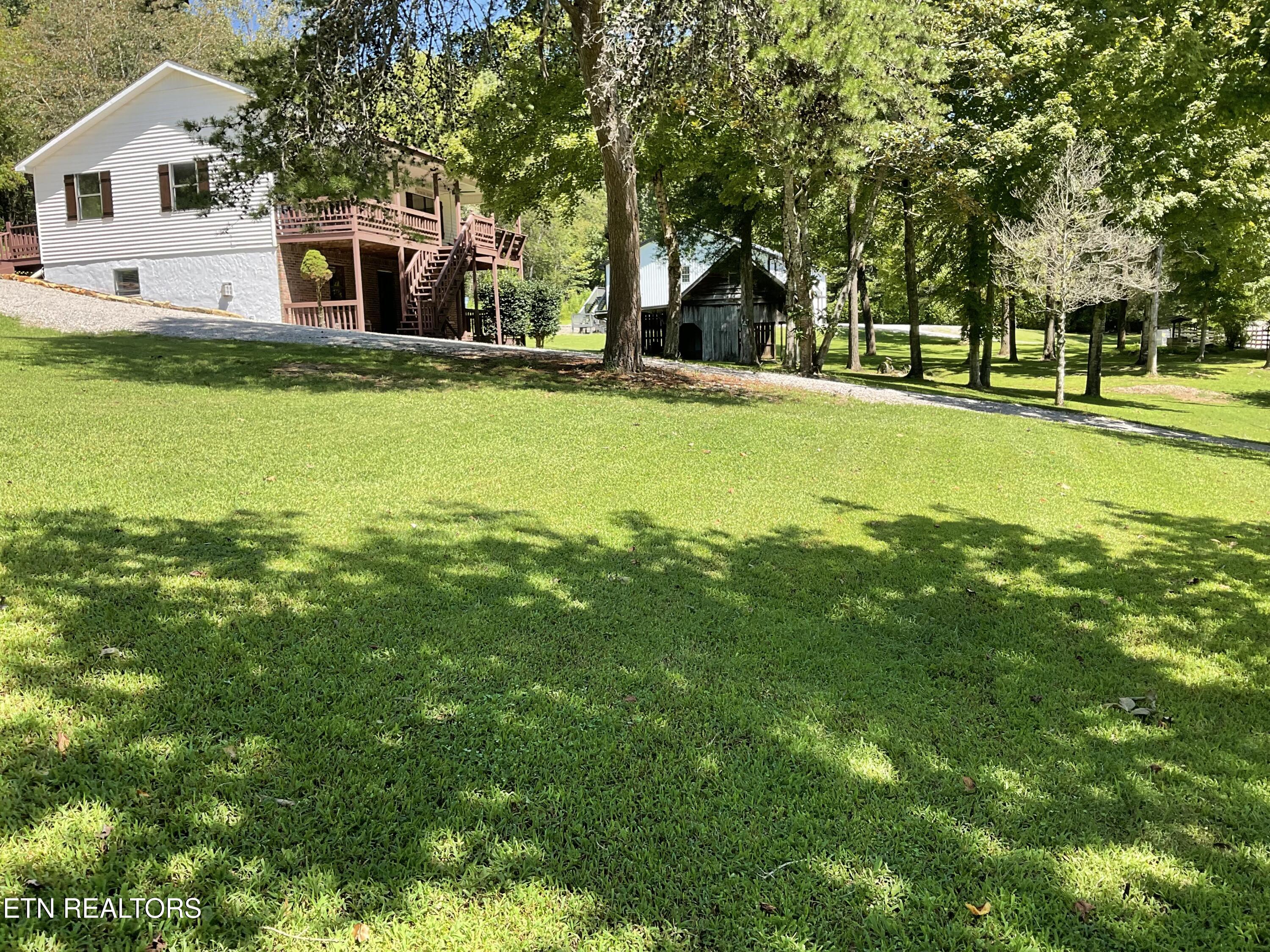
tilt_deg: -7.4
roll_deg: +1.1
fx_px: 1064
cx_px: 635
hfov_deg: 61.7
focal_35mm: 29
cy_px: 476
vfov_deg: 48.2
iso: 16
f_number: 1.8
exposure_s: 1/524
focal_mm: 3
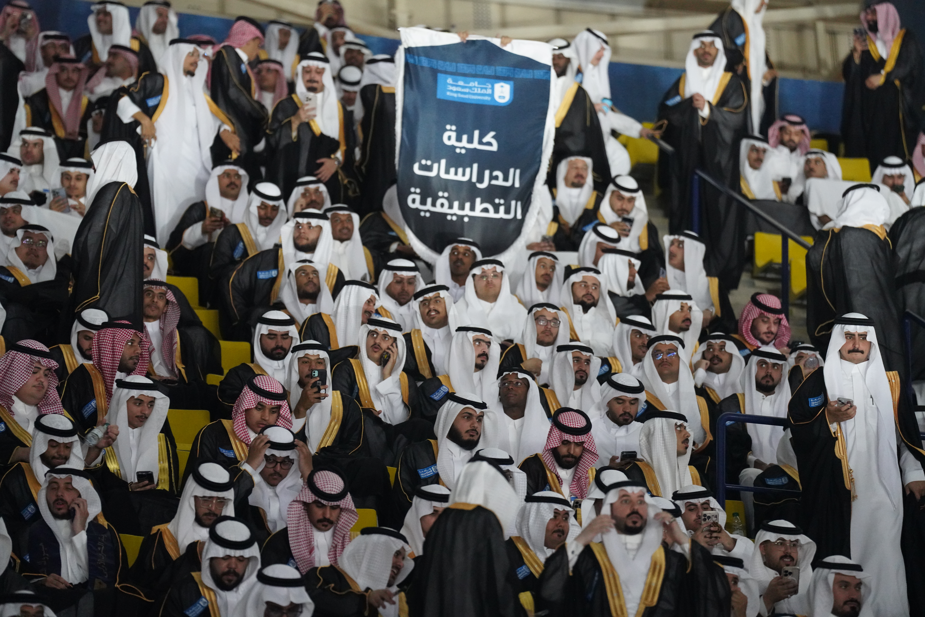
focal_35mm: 200
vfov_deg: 6.9
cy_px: 308
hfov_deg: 10.3
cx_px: 462
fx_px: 5138
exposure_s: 1/125
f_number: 3.2
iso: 6400
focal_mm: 200
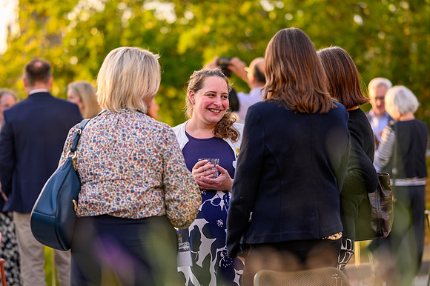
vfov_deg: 10.7
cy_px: 143
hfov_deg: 16.0
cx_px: 215
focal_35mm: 128
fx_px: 1529
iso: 110
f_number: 1.8
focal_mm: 85
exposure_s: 1/250
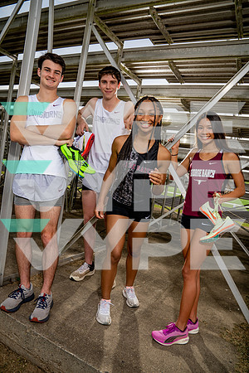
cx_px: 124
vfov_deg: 73.7
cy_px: 186
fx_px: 249
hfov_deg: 53.1
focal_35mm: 24
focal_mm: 24
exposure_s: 1/125
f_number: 8
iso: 100
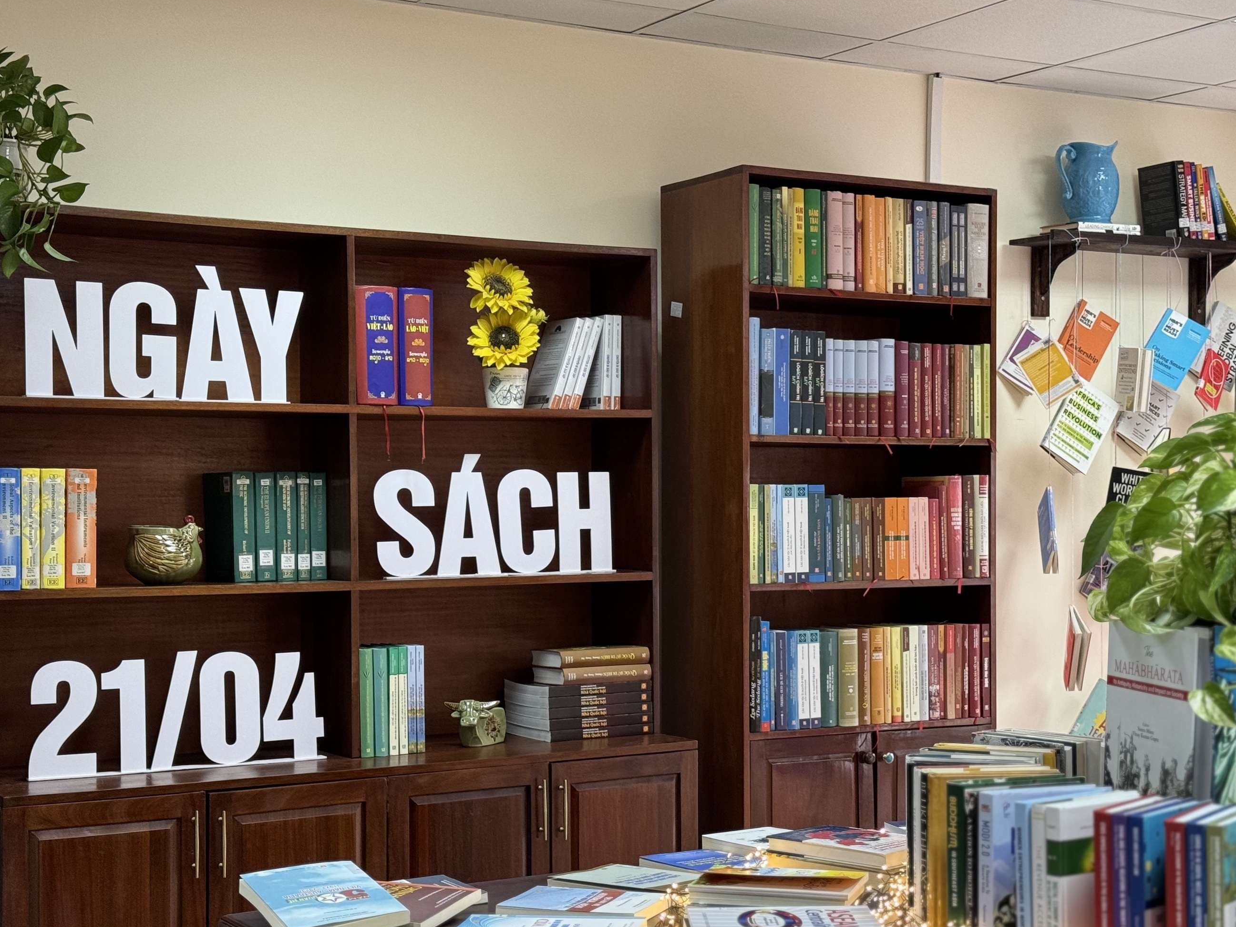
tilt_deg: -1.1
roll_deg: +0.4
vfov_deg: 26.1
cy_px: 511
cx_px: 667
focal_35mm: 56
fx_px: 2000
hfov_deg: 34.3
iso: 160
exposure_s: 1/50
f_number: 1.78
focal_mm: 6.86
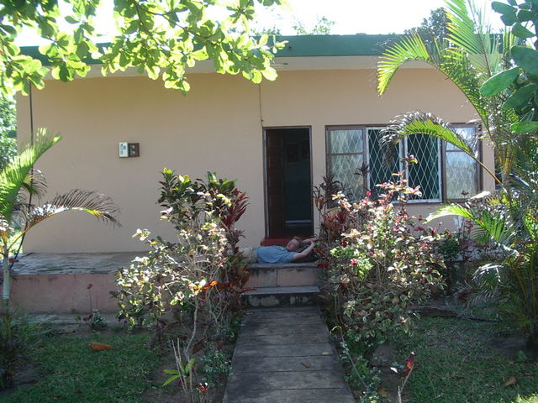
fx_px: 591
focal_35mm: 38
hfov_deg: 49.0
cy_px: 202
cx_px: 269
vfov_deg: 37.7
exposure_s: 1/60
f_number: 4.8
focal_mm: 5.8
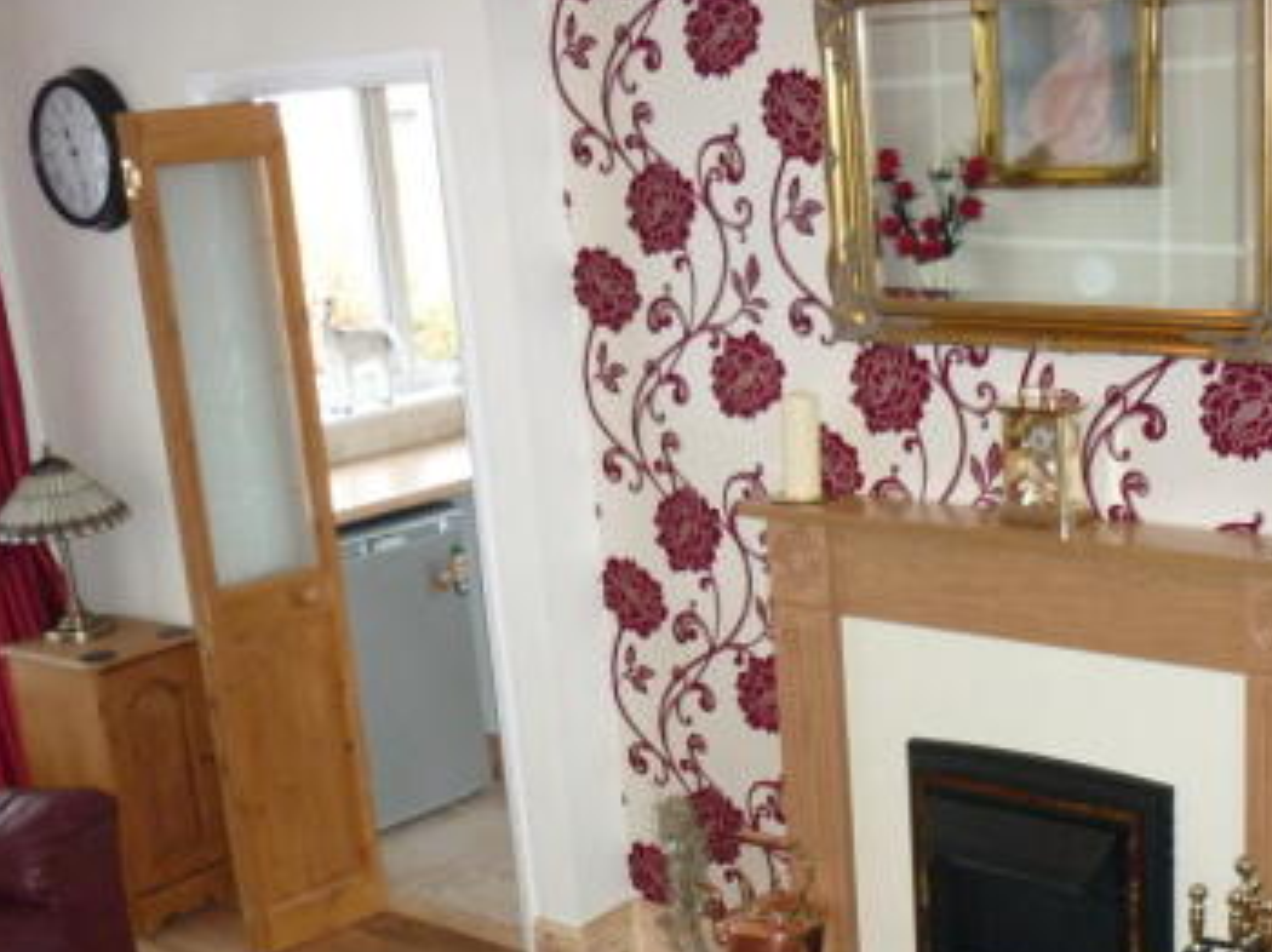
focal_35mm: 55
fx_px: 2020
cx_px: 692
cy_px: 747
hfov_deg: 34.9
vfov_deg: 26.1
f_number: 2.8
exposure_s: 1/125
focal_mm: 5.5
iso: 400
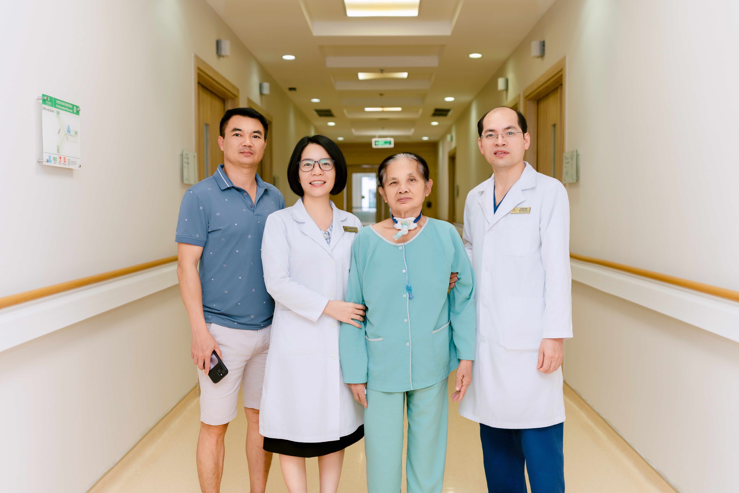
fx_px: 801
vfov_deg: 34.2
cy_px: 246
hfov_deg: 49.6
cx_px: 370
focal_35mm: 39
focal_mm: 39
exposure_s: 1/160
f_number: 2.8
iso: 400
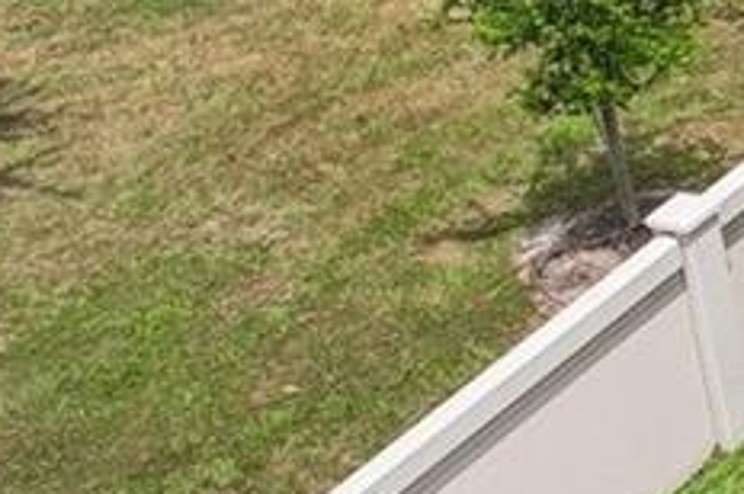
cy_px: -189
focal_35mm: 152
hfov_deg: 10.7
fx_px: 3137
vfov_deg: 8.8
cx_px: 2011
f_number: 2.8
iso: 100
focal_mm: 8.4
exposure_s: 1/350
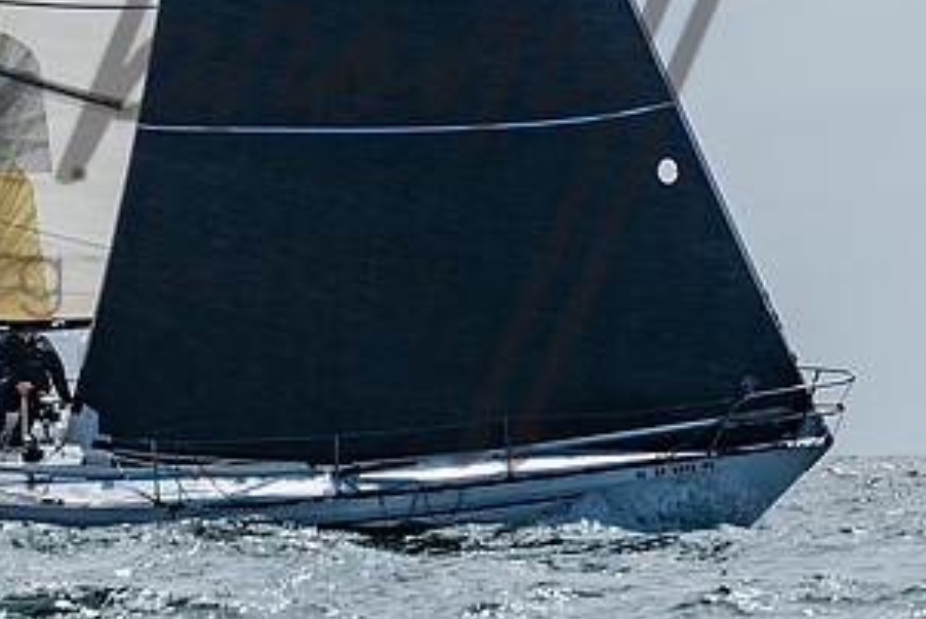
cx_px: 303
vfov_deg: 1.9
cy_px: 18
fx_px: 18374
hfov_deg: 2.9
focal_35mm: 714
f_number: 6.3
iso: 200
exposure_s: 1/2000
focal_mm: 175
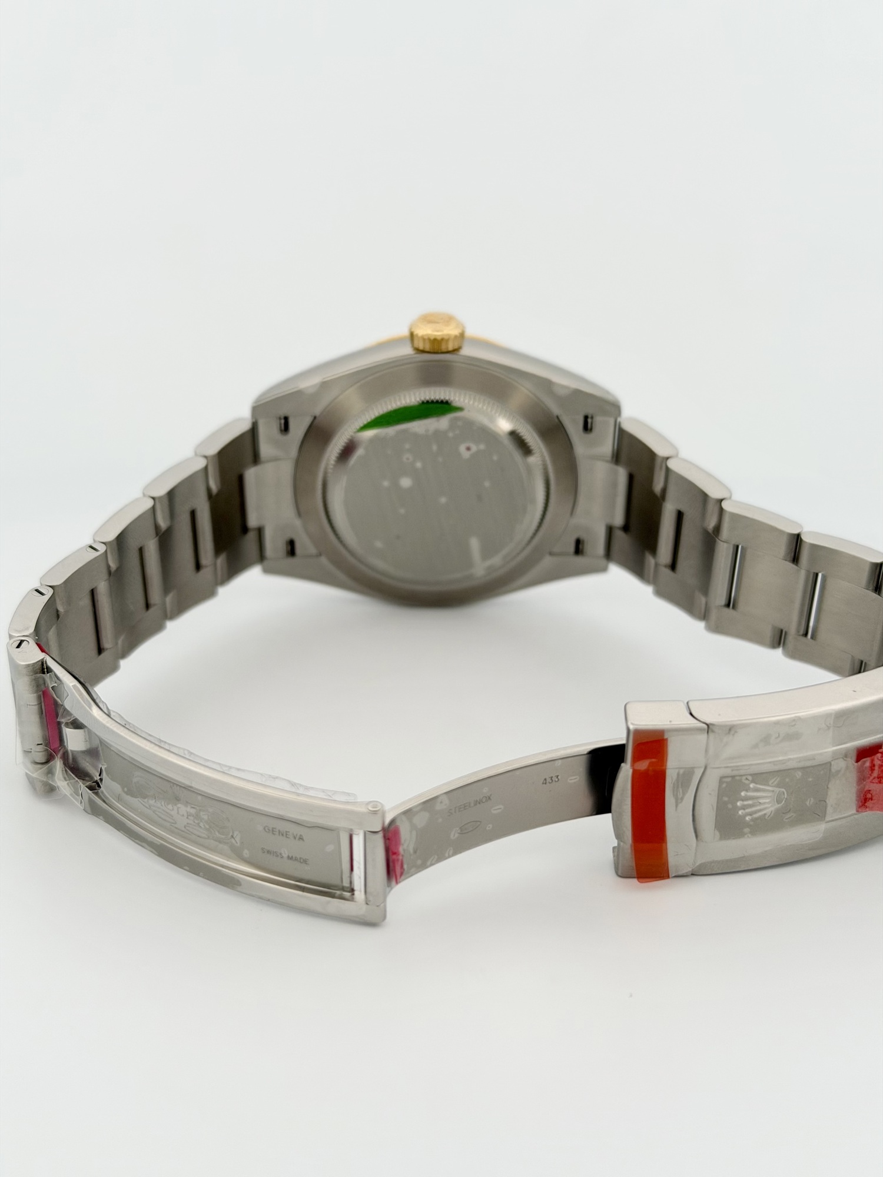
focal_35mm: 48
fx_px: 1633
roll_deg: -2.4
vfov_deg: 39.7
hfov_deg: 30.3
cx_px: 442
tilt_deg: -23.1
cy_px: 588
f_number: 1.78
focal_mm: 6.76
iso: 64
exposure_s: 1/1795
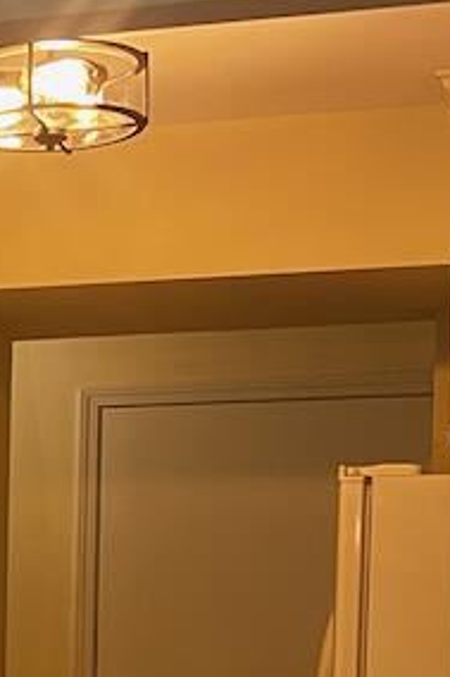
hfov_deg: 10.7
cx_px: -283
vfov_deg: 16.2
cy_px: 801
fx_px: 2290
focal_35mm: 122
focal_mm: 5.7
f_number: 1.5
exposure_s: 1/60
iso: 100
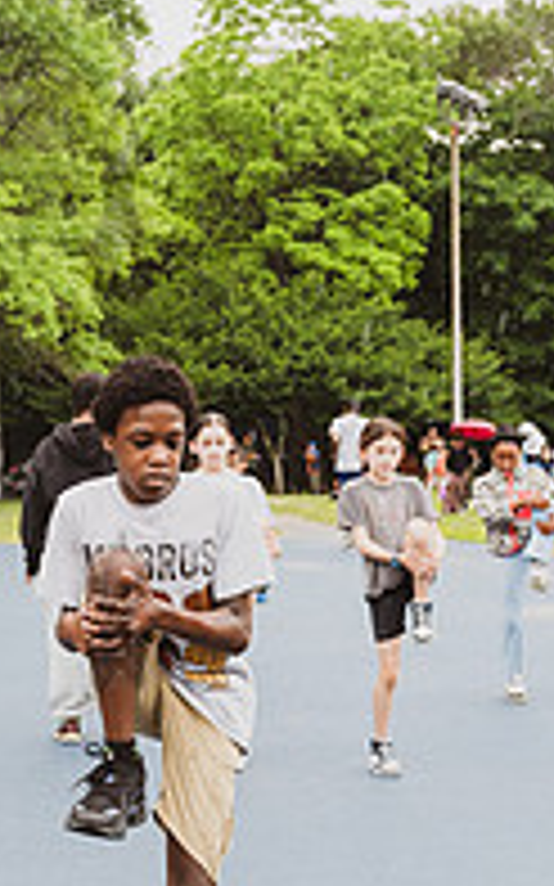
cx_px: 117
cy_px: 609
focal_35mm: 72
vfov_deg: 28.4
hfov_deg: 17.9
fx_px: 1741
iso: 400
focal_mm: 24
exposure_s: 1/500
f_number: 4.5
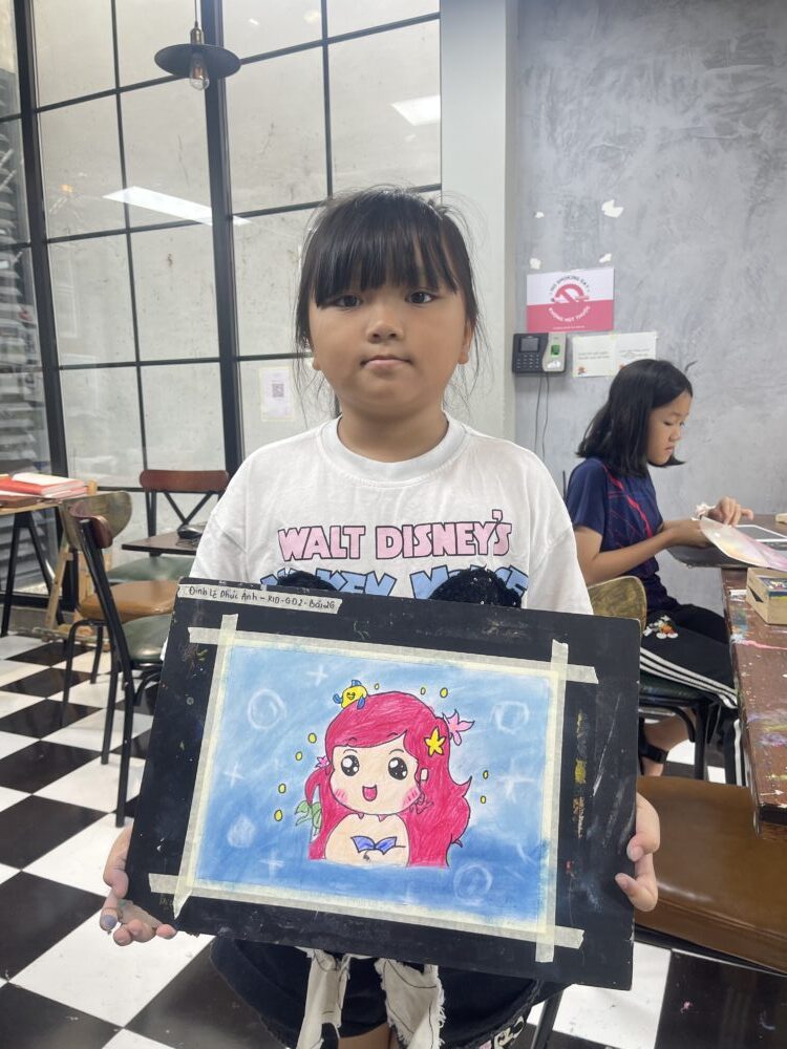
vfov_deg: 67.3
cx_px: 394
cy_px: 524
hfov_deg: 53.1
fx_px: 788
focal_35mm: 26
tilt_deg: -9.5
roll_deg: +1.8
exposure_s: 1/100
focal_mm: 5.1
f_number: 1.6
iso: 50
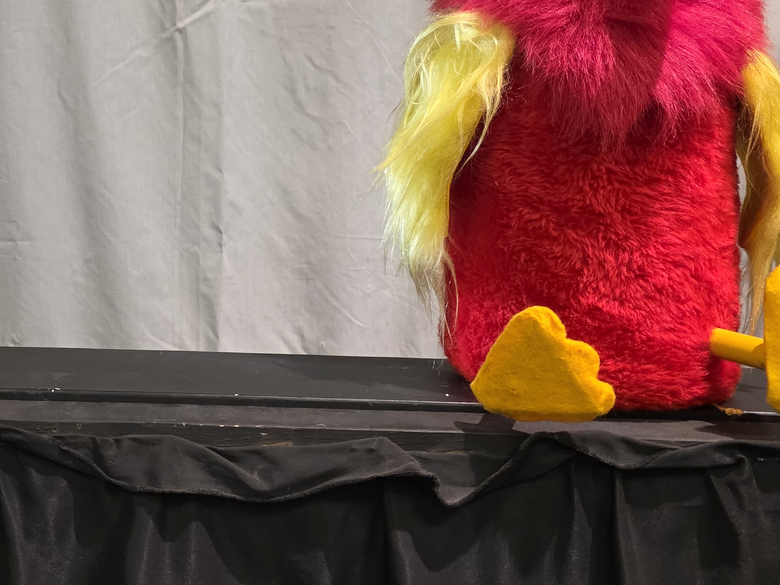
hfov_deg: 37.7
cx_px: 175
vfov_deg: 28.2
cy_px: 24
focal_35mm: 49
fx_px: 1104
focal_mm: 6.3
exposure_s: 1/120
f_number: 1.7
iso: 640
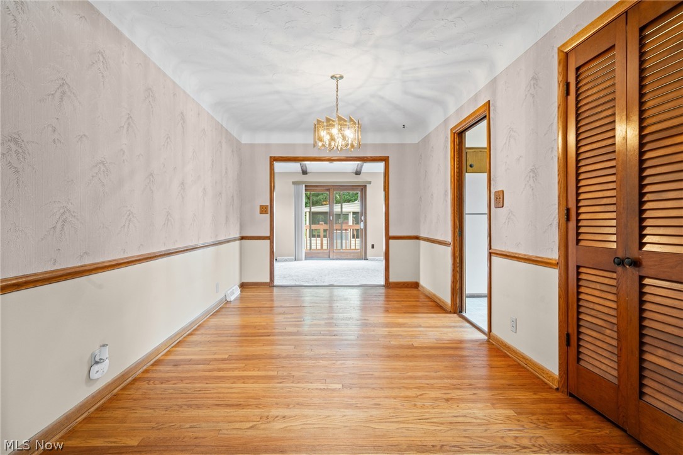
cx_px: 342
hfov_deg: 96.8
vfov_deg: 73.7
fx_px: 303
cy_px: 228
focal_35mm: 16
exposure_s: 1/1.25
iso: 250
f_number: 9
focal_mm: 16
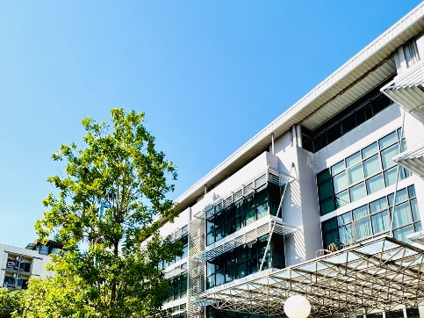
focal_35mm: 29
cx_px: 188
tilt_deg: +17.0
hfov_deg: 61.5
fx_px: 355
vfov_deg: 44.3
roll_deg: -1.5
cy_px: 280
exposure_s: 1/1277
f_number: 2.2
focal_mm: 2.22
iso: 50
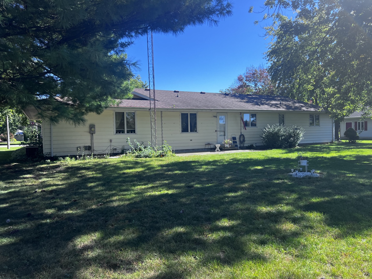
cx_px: 186
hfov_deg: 67.3
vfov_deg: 53.1
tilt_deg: -2.4
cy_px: 140
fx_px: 279
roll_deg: +1.4
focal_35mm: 26
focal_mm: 5.7
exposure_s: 1/1344
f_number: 1.5
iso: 50
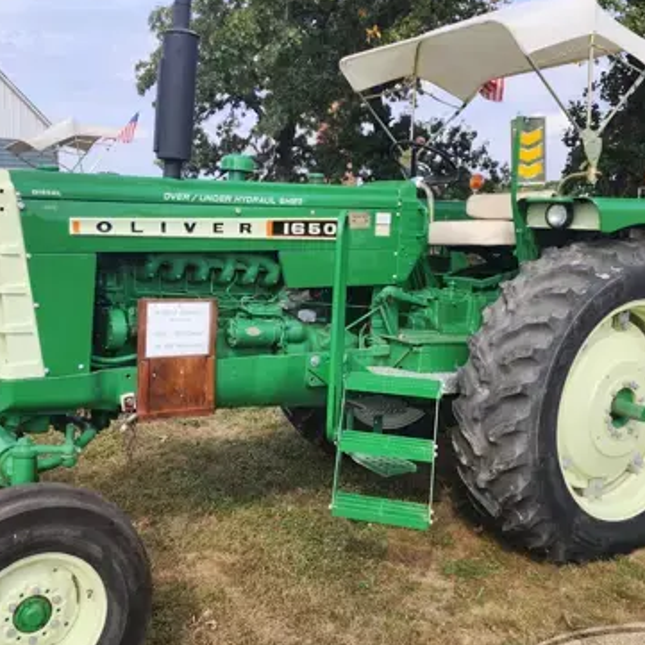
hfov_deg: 45.8
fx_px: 759
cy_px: 316
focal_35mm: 36
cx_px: 259
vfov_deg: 46.0
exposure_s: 1/661
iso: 12
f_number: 1.8
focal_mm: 6.4
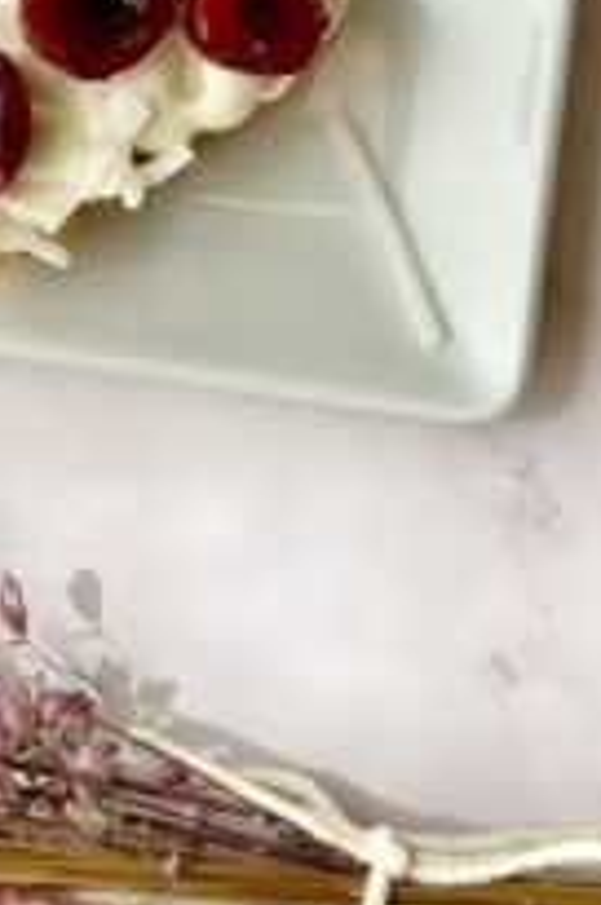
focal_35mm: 122
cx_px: -24
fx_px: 3065
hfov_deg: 11.1
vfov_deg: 16.4
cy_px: -57
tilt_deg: -79.6
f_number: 1.78
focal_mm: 6.86
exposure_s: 1/1289
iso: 80
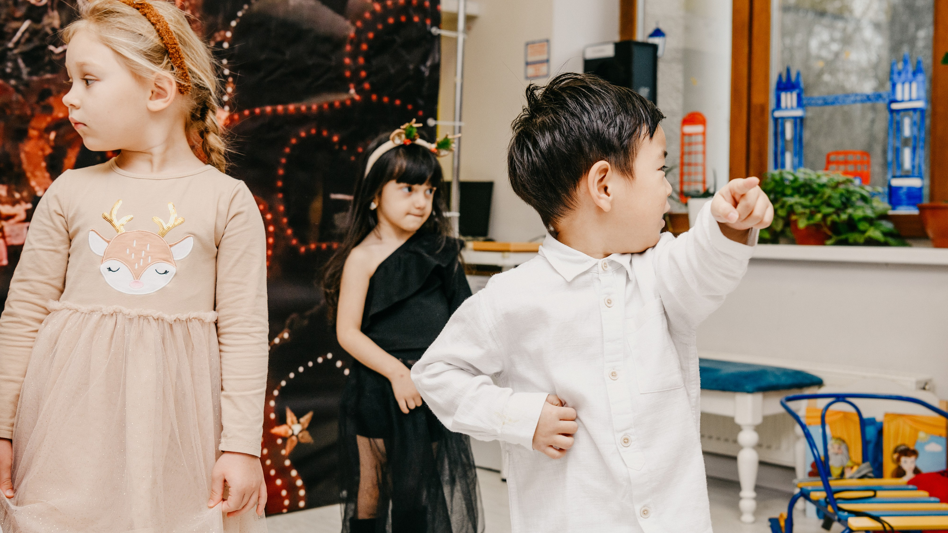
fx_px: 1332
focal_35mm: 53
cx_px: 557
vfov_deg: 22.6
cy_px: 266
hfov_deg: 39.0
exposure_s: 1/160
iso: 320
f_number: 5
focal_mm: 42
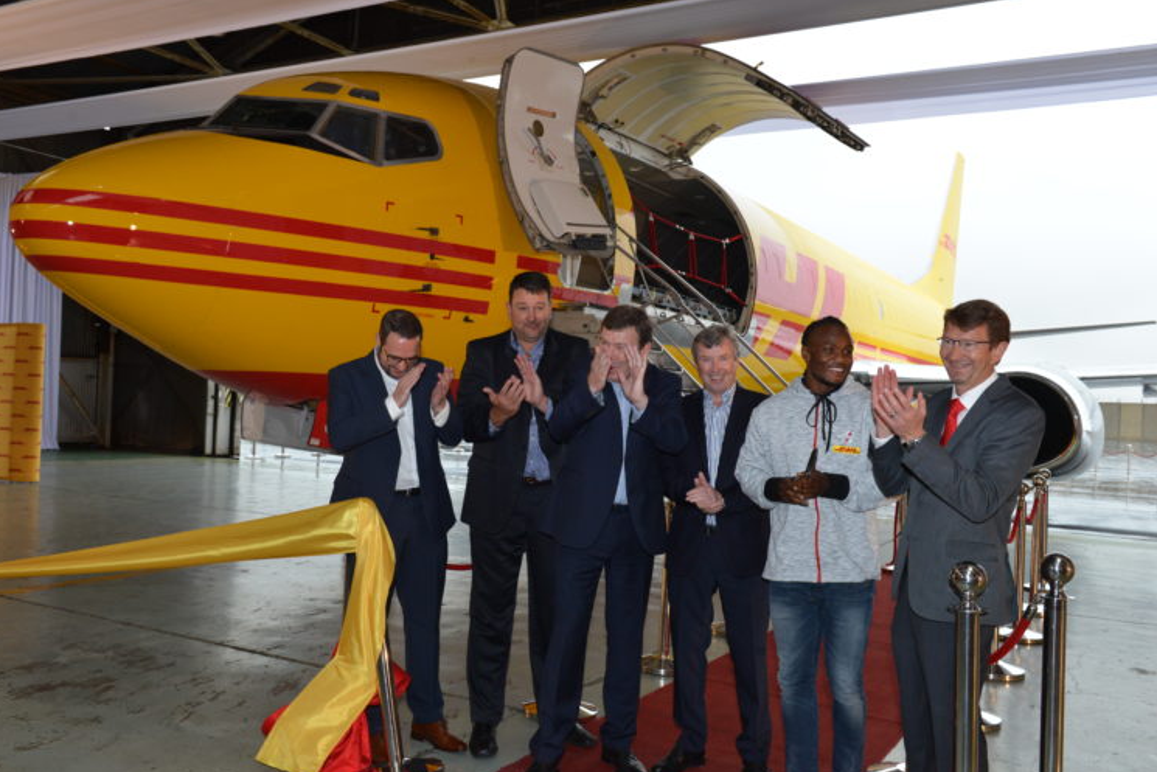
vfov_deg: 40.0
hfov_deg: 57.2
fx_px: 1061
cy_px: 395
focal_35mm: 33
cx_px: 562
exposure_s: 1/80
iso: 1250
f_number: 6.3
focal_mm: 32
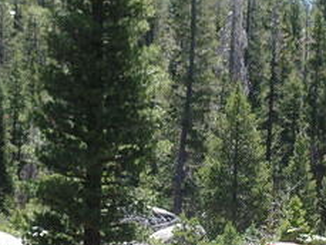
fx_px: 2450
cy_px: 266
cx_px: 238
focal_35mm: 260
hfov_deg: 7.6
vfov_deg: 5.7
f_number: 3.9
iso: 80
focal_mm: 16.5
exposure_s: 1/250
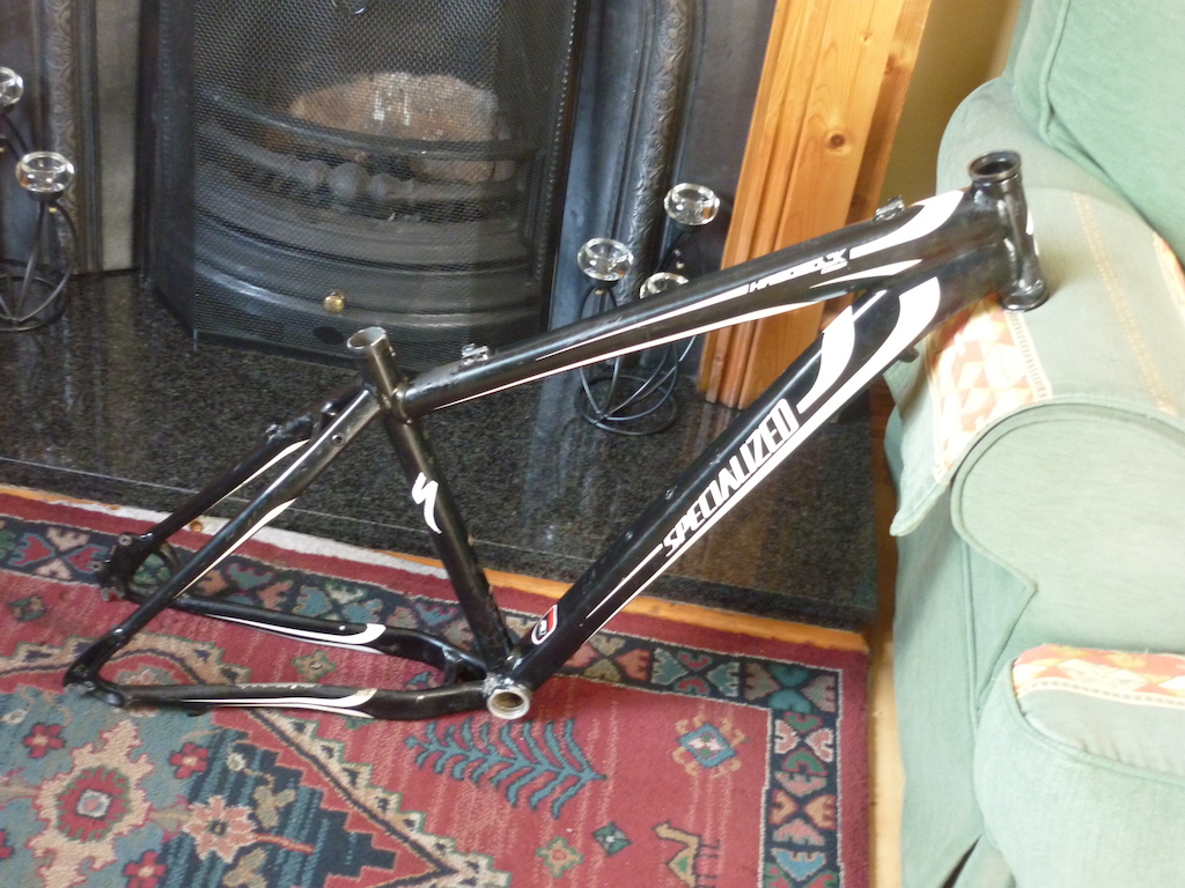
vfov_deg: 30.3
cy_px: 444
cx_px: 592
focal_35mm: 48
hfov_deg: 39.7
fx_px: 1643
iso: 400
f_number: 3.2
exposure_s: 1/20
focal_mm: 8
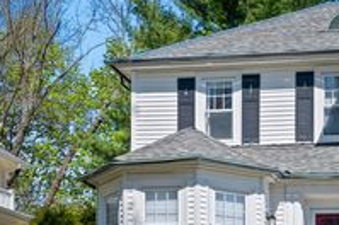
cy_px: 211
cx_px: 327
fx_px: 827
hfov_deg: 22.4
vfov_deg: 15.3
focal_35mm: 88
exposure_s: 1/400
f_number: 6.3
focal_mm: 35
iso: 125
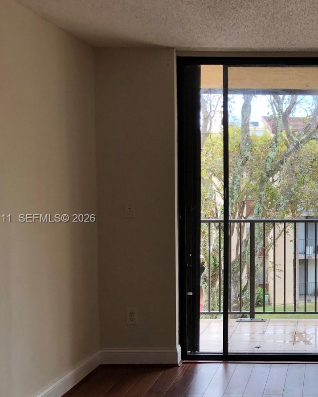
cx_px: 313
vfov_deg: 38.0
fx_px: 576
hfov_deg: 29.0
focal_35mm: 49
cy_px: 219
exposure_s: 1/120
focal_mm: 4
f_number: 1.8
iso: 40
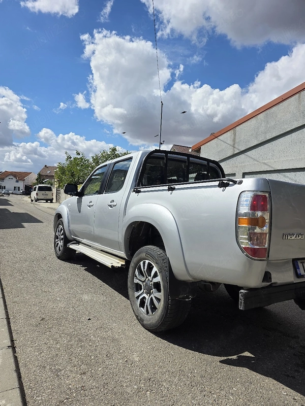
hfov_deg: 58.9
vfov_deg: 73.9
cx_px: 152
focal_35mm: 23
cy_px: 203
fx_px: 270
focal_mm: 6.3
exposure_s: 1/10000
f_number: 1.7
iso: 80
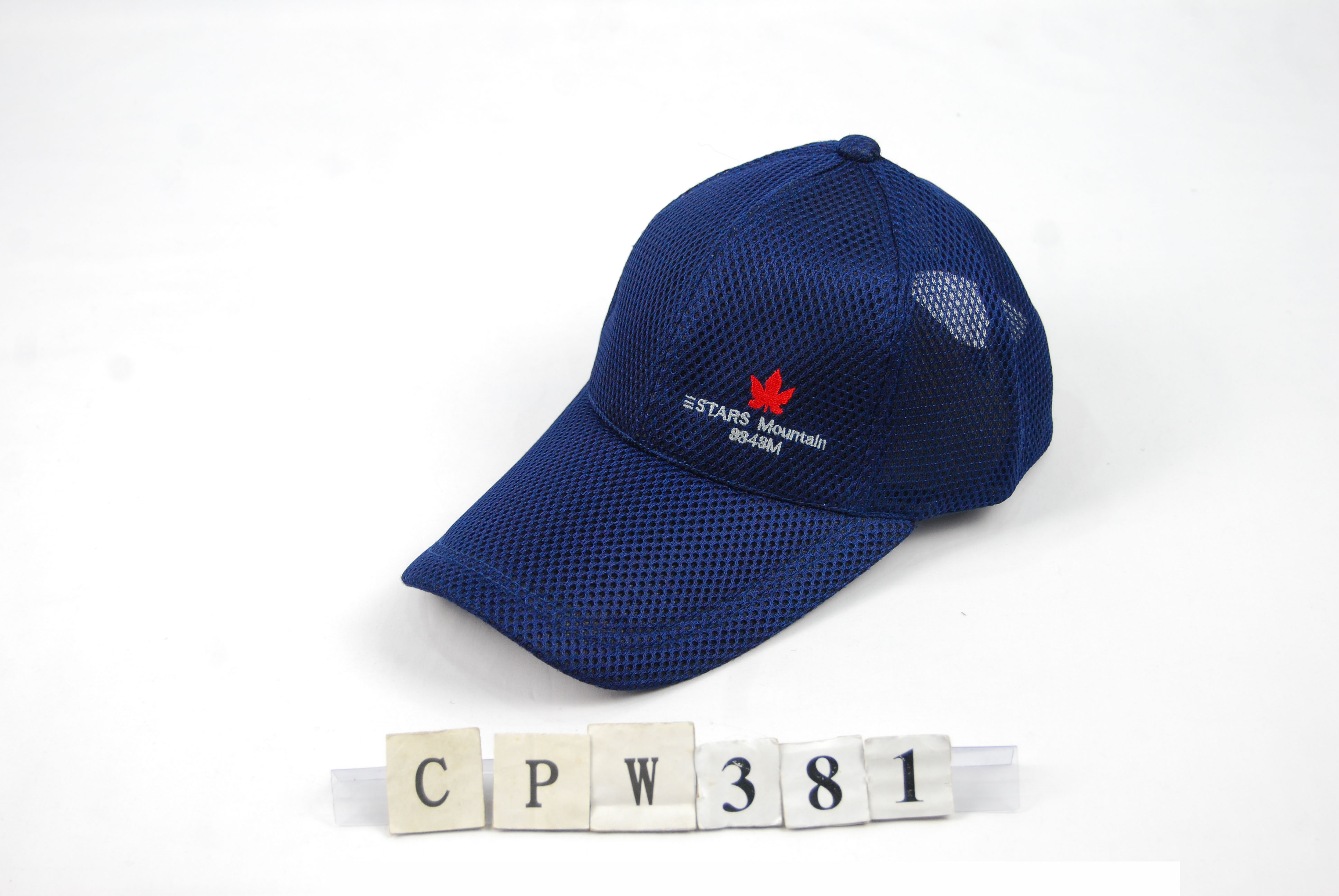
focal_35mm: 69
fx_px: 2569
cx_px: 670
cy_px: 448
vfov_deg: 19.8
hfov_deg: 29.2
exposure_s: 1/30
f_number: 5.3
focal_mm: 46
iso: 400
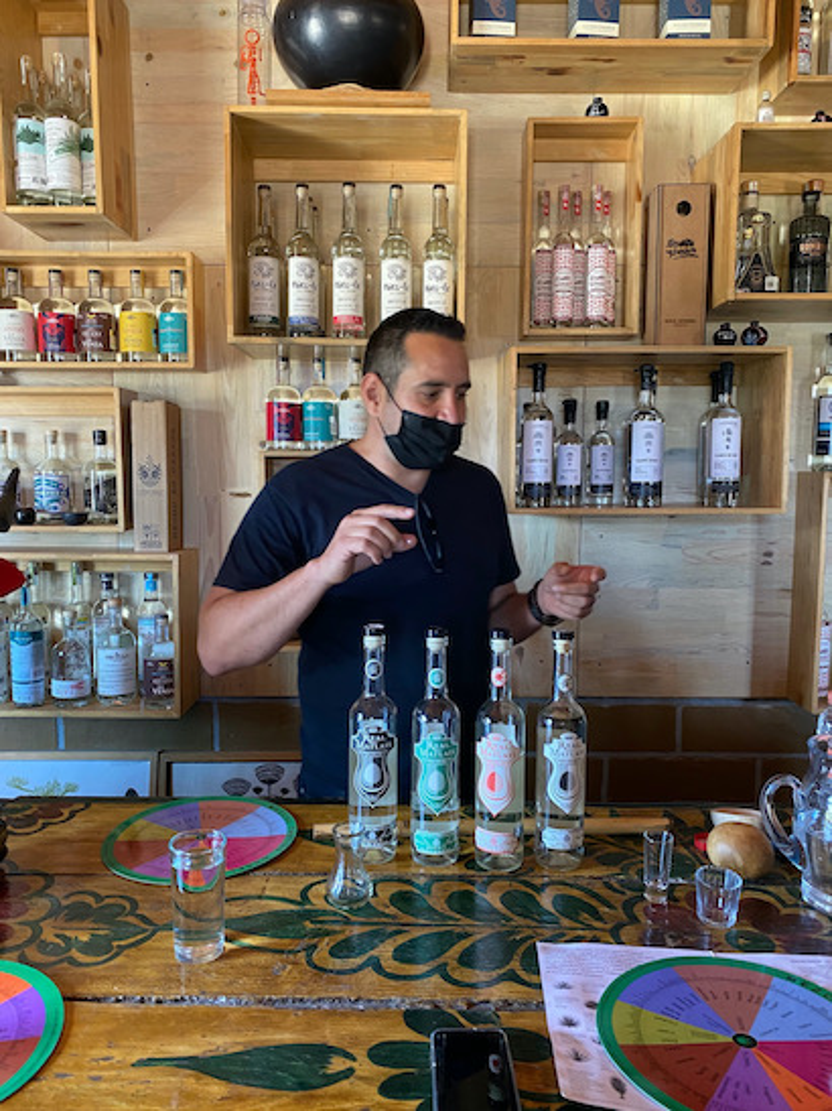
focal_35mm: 26
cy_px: 556
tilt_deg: -5.4
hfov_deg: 53.0
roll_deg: -0.3
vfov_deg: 67.3
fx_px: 834
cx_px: 416
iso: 250
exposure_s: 1/60
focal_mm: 4.25
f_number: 1.8
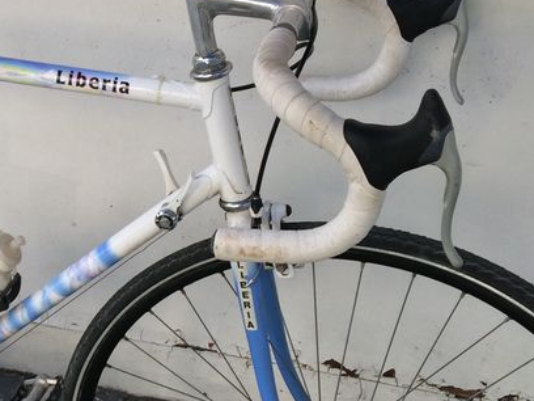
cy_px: 245
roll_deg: -0.1
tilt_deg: -33.5
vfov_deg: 20.7
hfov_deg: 26.4
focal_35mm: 71
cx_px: 44
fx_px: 1095
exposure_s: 1/100
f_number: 2.2
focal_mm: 4.15
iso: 50
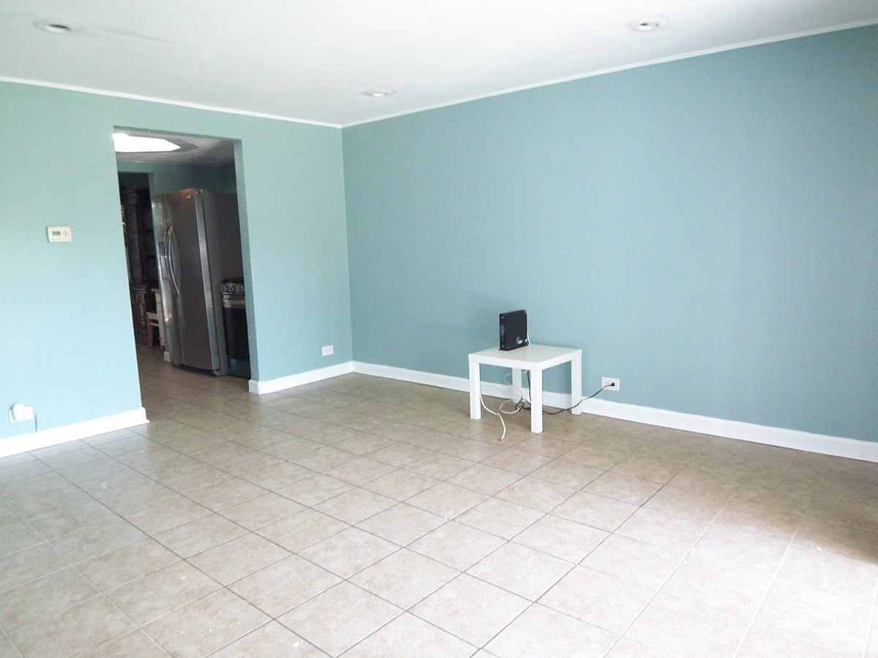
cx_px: 439
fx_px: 583
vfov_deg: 58.9
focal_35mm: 23
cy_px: 329
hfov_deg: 73.9
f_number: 2.8
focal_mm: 3.8
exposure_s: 1/30
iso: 160
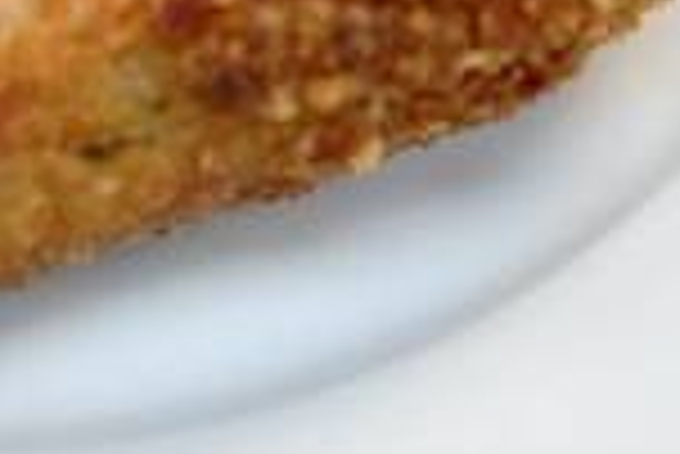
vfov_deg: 6.1
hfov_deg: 9.2
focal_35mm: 222
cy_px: -328
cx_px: -36
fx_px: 4197
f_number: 4.5
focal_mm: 51
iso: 2500
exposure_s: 1/100
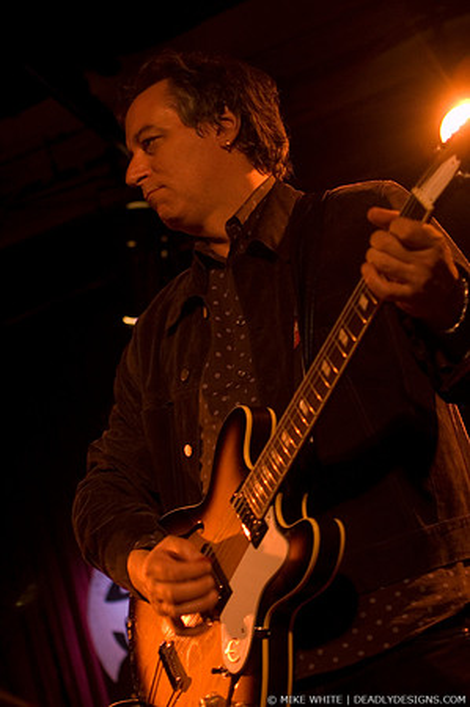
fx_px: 1531
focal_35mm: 78
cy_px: 354
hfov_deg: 17.5
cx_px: 235
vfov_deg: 26.0
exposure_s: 1/40
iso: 800
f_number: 2.8
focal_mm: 52
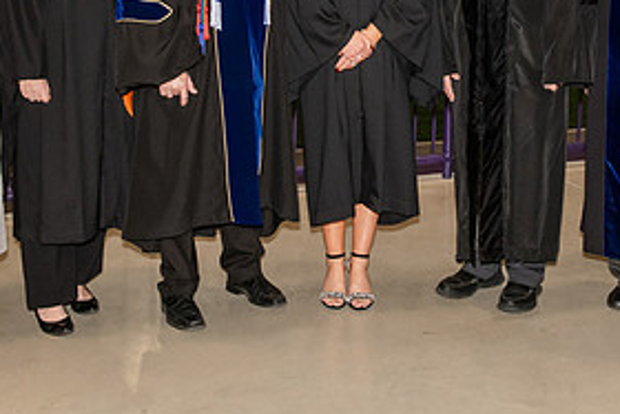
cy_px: 1
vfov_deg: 18.2
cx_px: 373
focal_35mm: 73
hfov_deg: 27.6
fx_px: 1258
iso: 800
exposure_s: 1/160
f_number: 5.6
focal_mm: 32
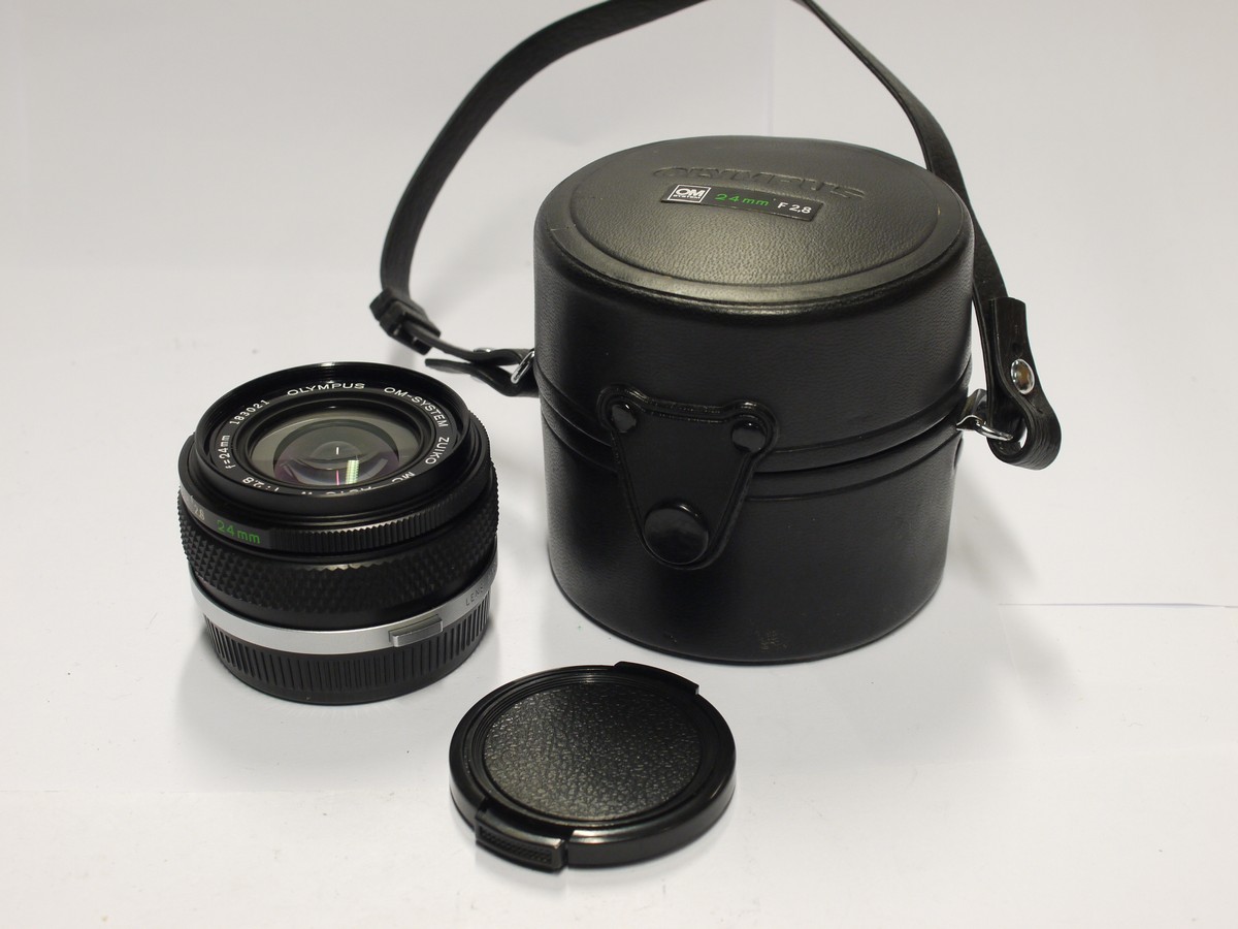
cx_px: 619
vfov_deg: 24.4
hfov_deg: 32.2
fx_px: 2146
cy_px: 464
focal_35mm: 60
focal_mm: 30
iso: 400
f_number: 6.3
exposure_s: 1/20
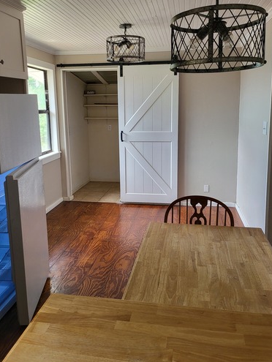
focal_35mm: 31
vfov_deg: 58.2
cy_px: 160
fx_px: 324
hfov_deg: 45.5
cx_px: 134
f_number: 1.8
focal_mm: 5
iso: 200
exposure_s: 1/120
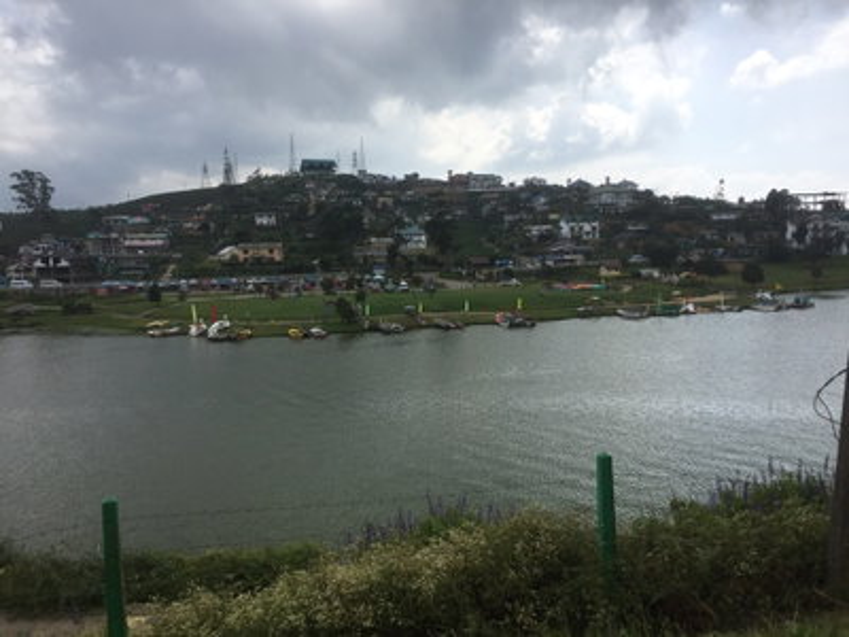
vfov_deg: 48.2
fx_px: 711
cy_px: 318
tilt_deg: -1.4
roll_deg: +1.0
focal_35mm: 29
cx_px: 424
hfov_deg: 61.7
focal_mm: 4.15
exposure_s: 1/2475
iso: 32
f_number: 2.2
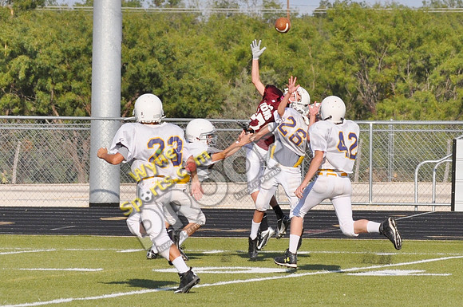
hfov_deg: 13.4
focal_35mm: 153
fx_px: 1965
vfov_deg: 8.9
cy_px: 154
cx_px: 232
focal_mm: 102
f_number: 6.3
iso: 400
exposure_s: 1/1600
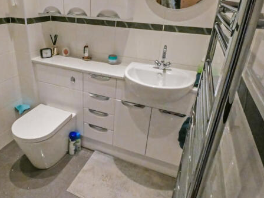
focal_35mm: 26
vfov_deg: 53.0
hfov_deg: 66.3
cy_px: 89
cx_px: 99
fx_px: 198
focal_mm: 3.6
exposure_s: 1/320
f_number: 3.2
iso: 1250
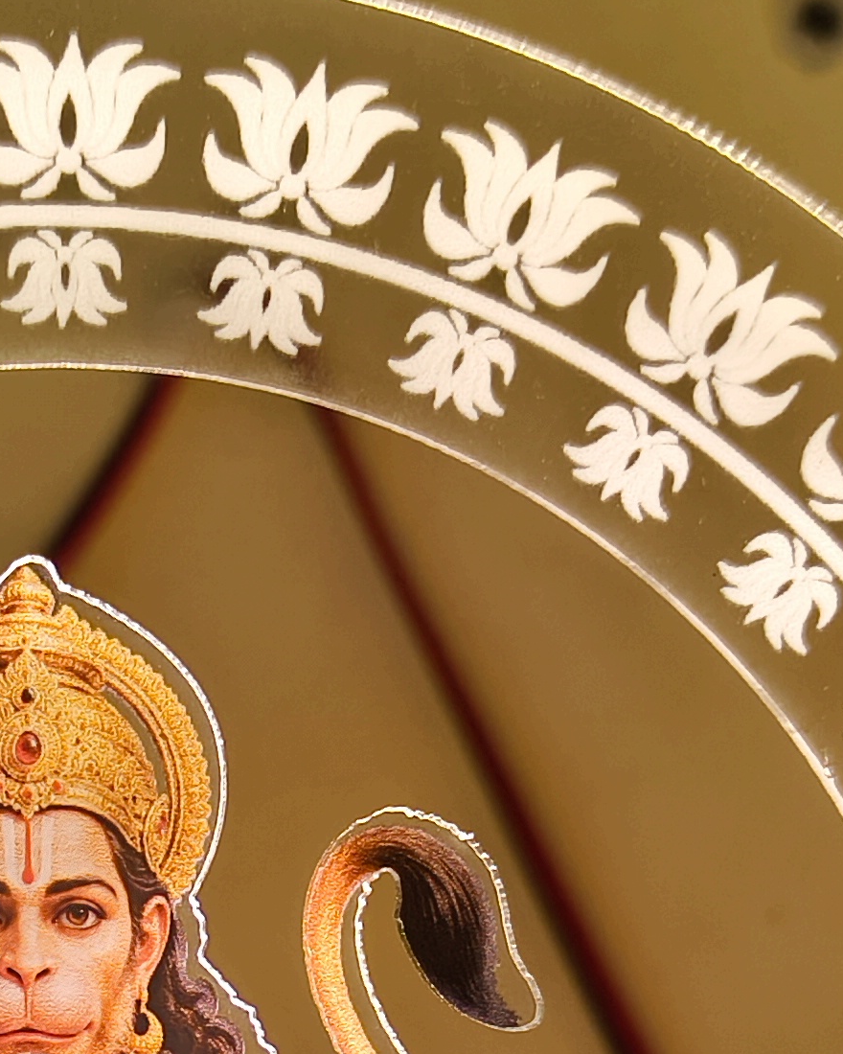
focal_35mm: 87
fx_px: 2713
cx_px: 19
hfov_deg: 17.3
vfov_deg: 21.2
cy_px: 1071
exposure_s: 1/100
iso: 407
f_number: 1.87
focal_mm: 5.56
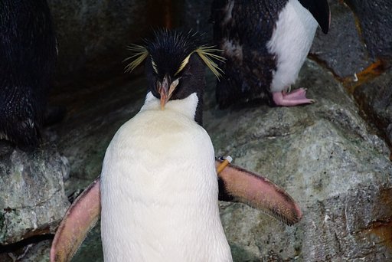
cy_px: 131
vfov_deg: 7.6
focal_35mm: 180
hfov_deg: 11.4
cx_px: 196
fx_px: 1961
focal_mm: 120
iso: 3200
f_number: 7.1
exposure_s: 1/80
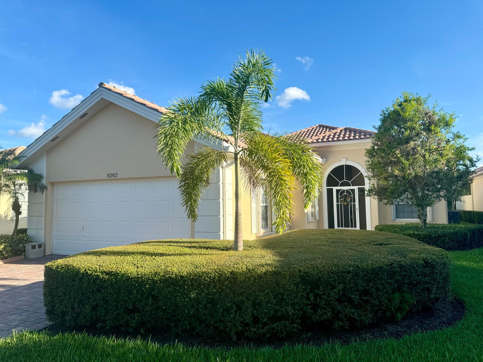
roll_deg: +1.0
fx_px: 335
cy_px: 181
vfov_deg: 56.8
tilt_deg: +3.3
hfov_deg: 71.6
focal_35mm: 24
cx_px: 242
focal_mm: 6.76
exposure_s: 1/2415
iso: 80
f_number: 1.78
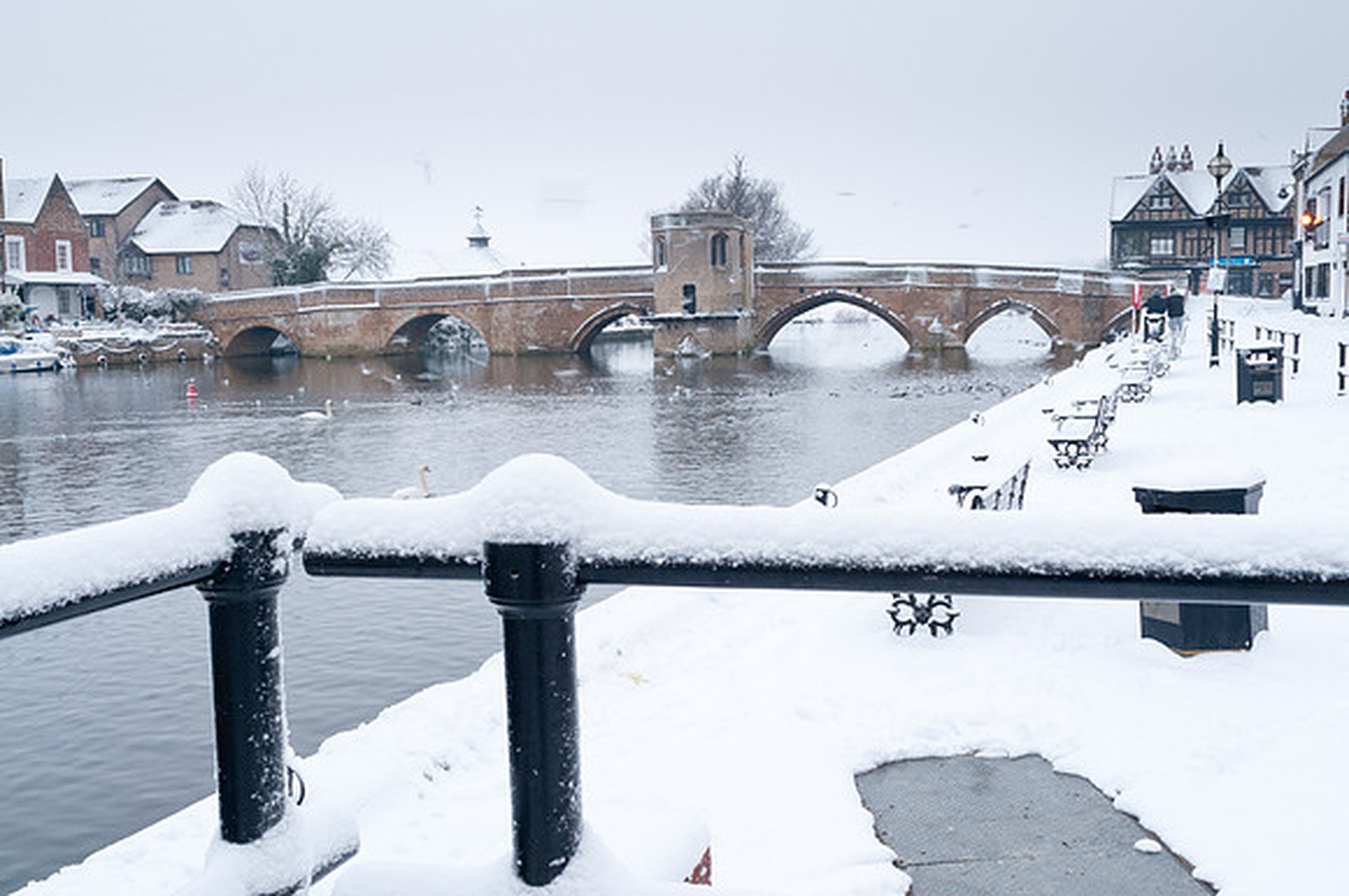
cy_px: 448
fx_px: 1347
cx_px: 674
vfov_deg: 36.8
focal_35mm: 36
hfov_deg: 53.2
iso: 200
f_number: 16
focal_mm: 24
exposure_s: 1/8
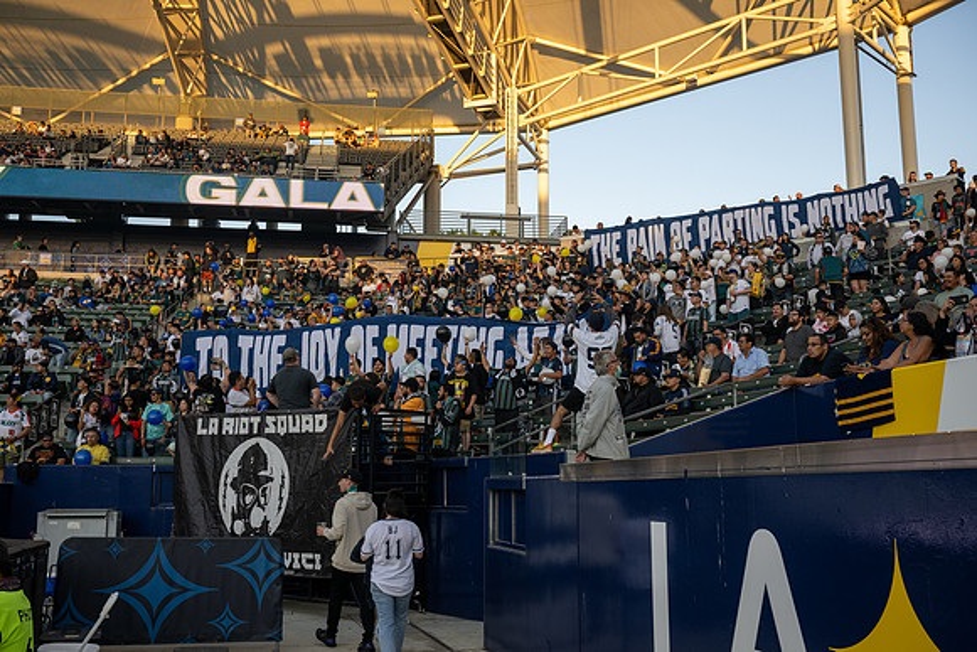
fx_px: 964
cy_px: 326
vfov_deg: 37.4
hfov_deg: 53.7
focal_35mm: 36
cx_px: 488
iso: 220
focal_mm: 35
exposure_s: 1/100
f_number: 8
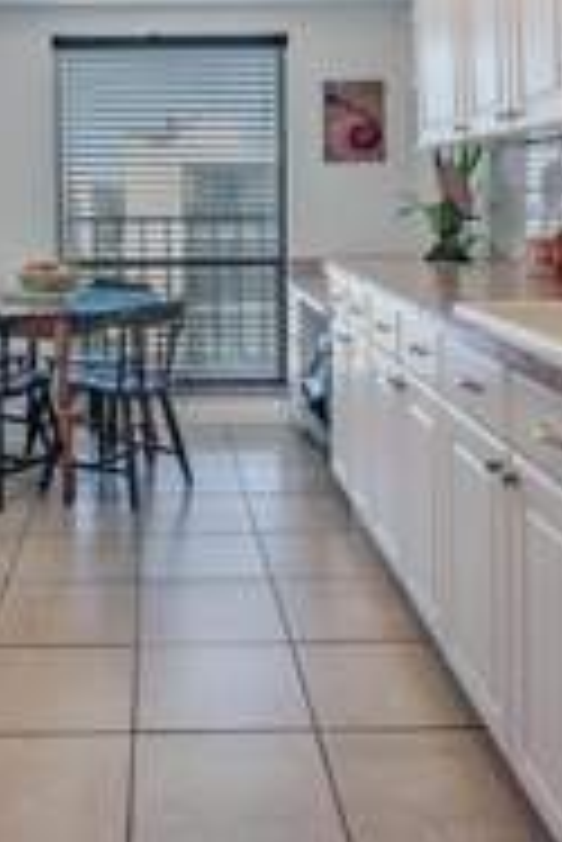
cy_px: 200
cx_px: 166
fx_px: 958
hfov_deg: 32.3
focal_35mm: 41
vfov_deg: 45.6
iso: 100
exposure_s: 1/10
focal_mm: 16
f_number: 7.1
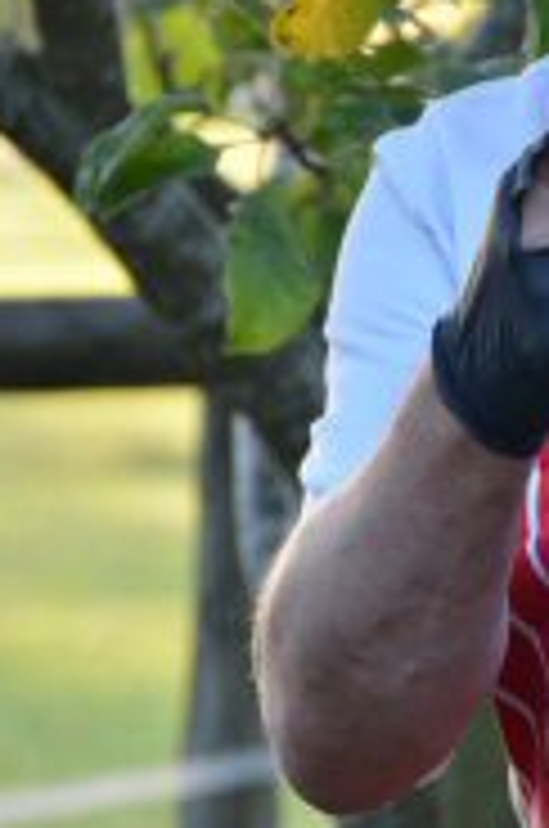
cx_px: 621
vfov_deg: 4.6
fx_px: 10355
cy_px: 272
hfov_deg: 3.0
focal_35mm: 451
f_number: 5.6
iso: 800
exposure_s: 1/250
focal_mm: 122
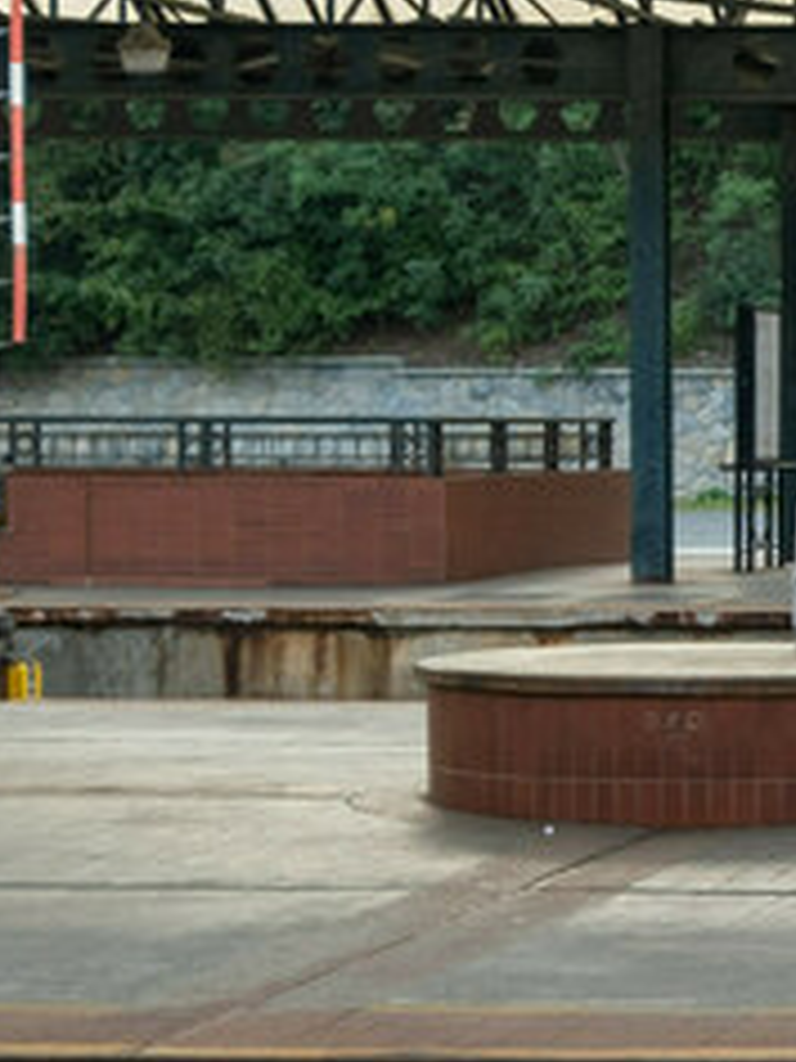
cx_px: 1605
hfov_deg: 9.9
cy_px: 619
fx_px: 4262
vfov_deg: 14.2
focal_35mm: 139
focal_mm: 24
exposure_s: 1/30
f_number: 5.6
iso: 160
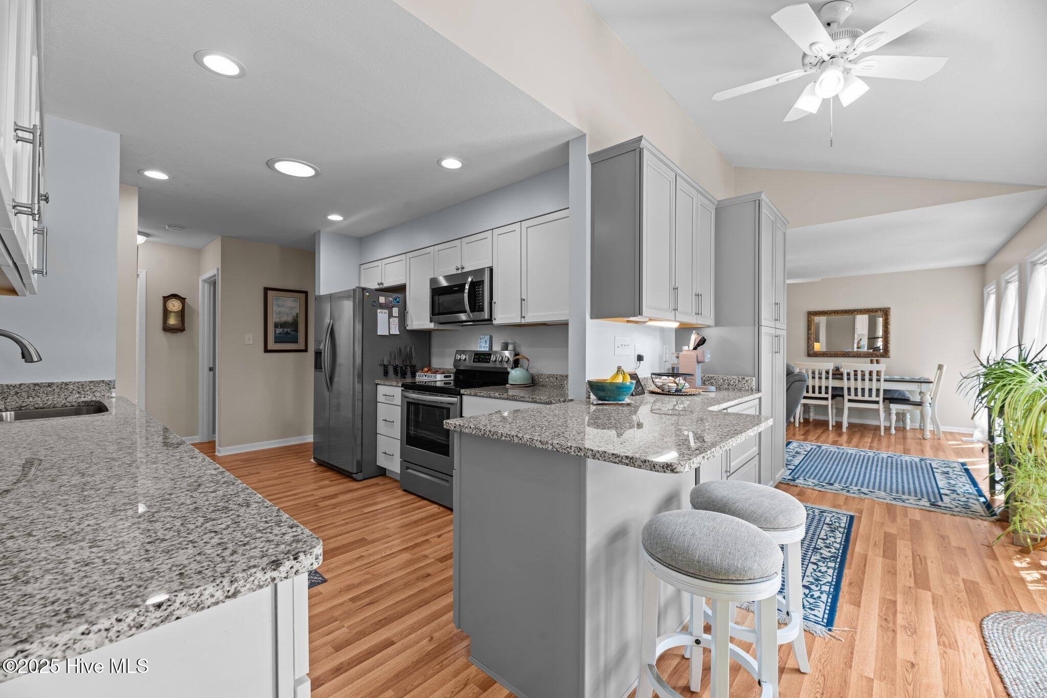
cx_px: 524
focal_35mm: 14
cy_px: 349
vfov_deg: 81.2
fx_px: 407
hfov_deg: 104.3
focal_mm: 14
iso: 100
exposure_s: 1/1.67
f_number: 9
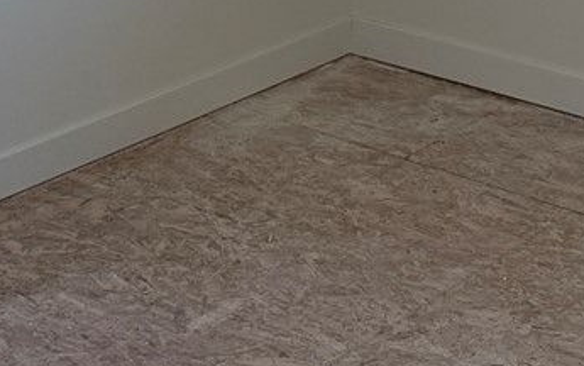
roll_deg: -3.2
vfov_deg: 9.8
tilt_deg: -2.5
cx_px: 741
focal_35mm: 118
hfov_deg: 16.7
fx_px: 1879
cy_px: -510
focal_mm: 6.76
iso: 100
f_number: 1.78
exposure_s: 1/385
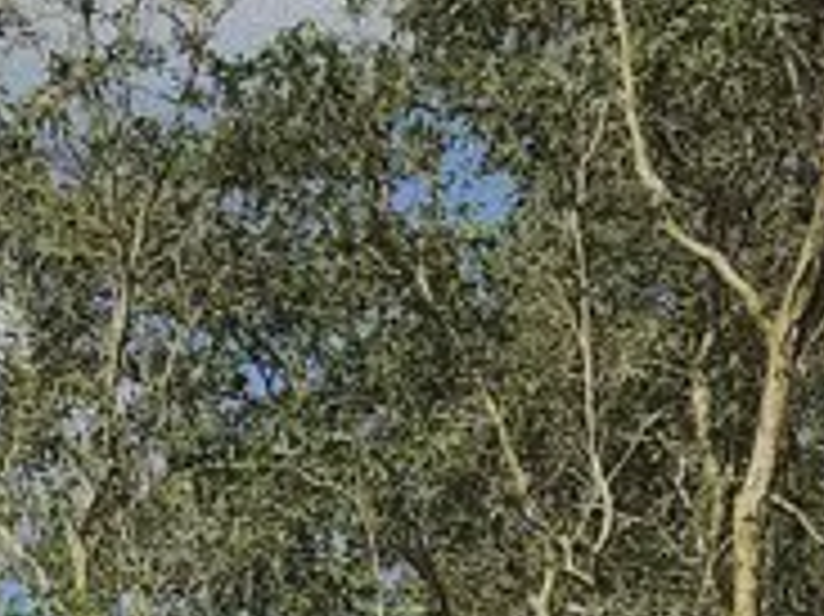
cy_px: 1589
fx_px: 3402
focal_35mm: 143
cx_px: -567
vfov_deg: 9.1
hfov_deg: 12.8
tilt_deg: -0.4
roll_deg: -2.6
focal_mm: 4
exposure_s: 1/2404
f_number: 1.8
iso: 20
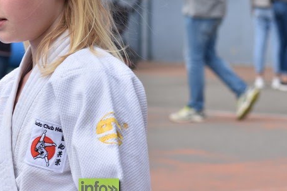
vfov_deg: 6.8
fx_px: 1610
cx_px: 99
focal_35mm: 202
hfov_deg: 10.2
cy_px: -2
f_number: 5.6
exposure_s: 1/500
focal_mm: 60
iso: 100
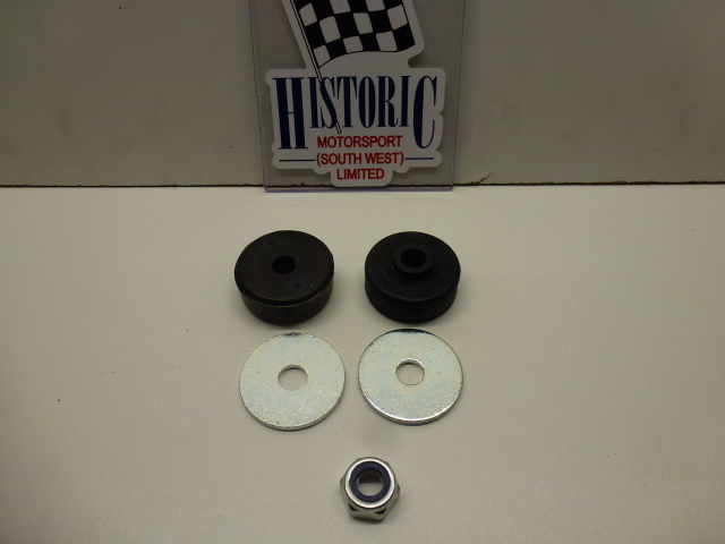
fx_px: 503
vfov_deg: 56.8
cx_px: 362
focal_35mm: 24
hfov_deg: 71.6
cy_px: 272
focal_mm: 4.3
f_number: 3.3
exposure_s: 1/100
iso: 100
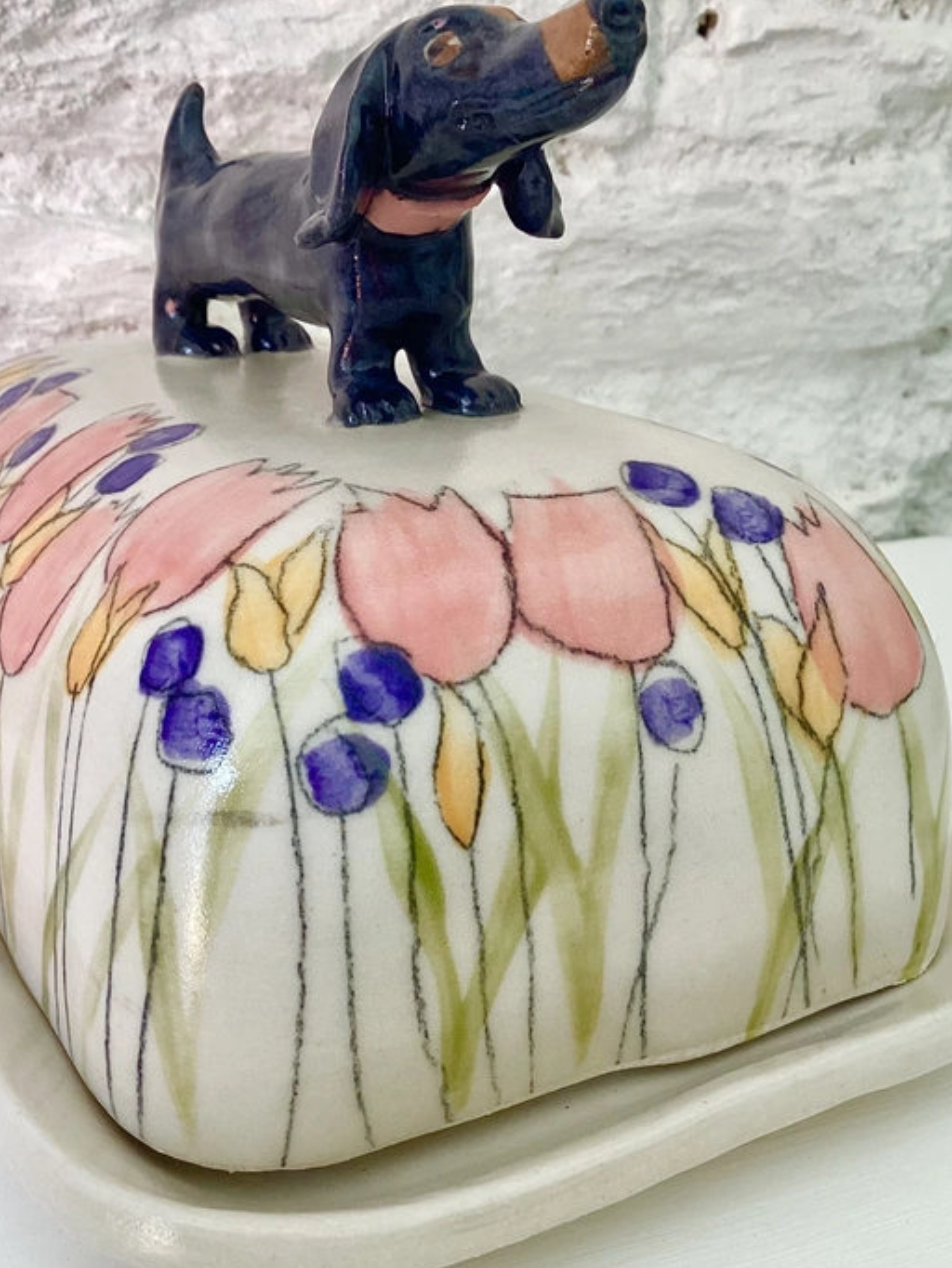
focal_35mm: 40
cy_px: 651
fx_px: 1466
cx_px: 413
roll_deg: -1.6
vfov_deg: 46.8
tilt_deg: -21.8
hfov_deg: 35.9
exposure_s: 1/50
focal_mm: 3.3
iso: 80
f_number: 2.4
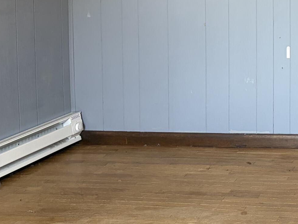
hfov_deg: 22.3
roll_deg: +0.3
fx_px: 680
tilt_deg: -4.3
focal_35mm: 79
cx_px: 382
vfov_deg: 18.3
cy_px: 13
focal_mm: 5.96
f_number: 1.6
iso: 160
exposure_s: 1/60
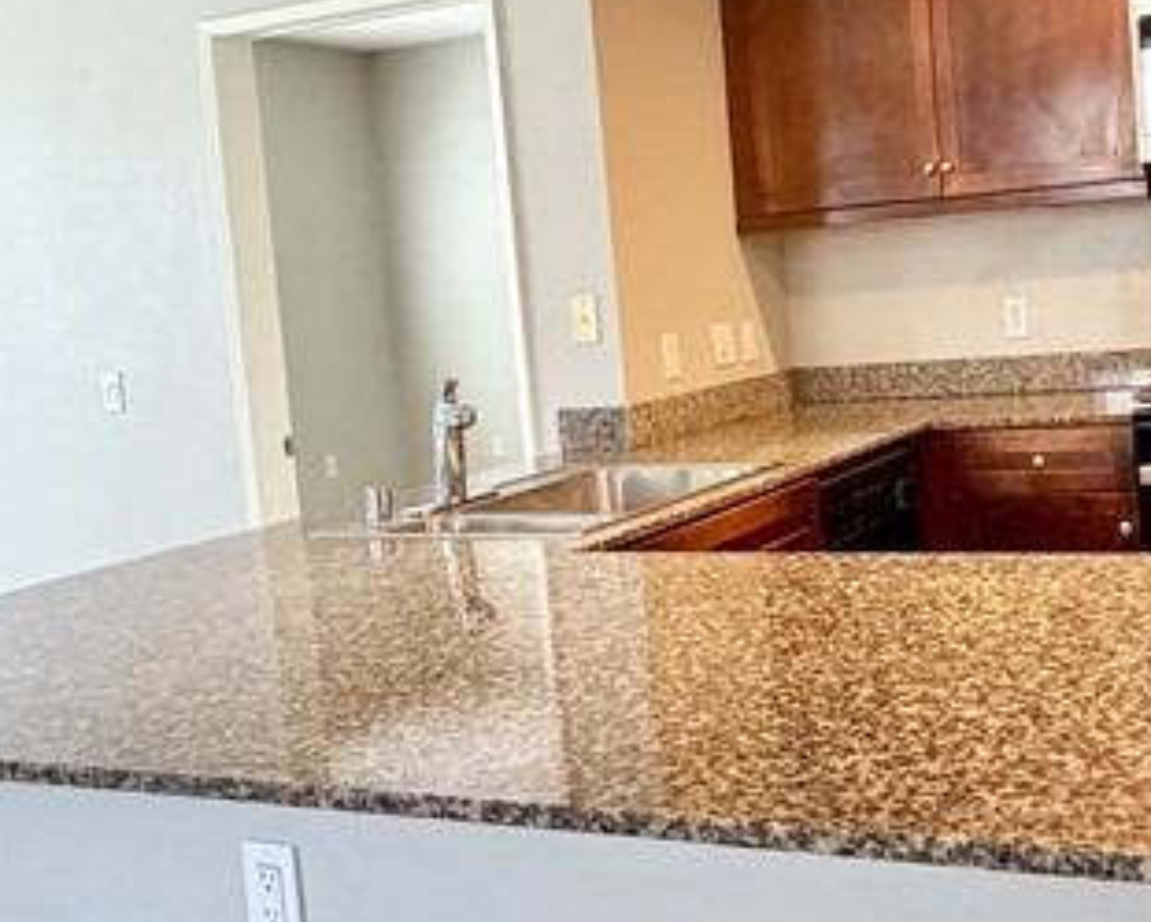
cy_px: 392
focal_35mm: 45
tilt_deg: -4.0
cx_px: 814
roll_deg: +4.6
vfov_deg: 33.4
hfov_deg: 40.4
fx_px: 1533
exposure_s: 1/60
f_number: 2.2
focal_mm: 2.22
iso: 250
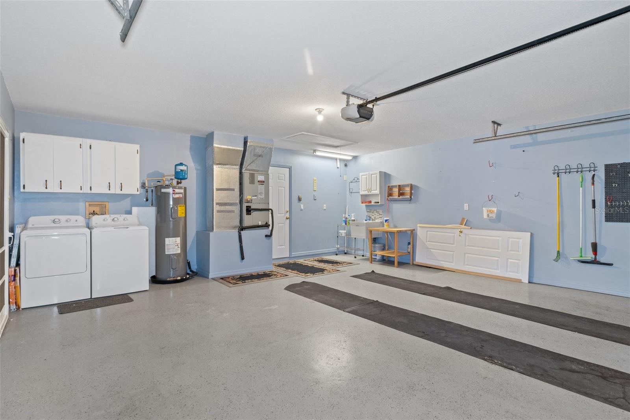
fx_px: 315
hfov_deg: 90.0
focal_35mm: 18
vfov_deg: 67.4
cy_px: 210
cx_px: 315
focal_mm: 12
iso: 500
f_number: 8
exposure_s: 2.5
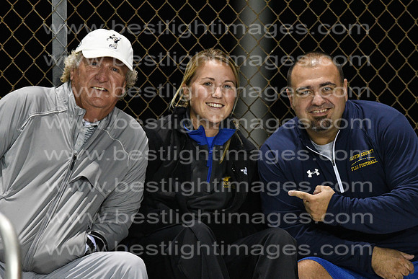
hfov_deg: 4.6
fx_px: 5226
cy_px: 140
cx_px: 209
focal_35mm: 450
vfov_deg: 3.1
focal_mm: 300
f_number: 3.2
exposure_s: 1/250
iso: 8000
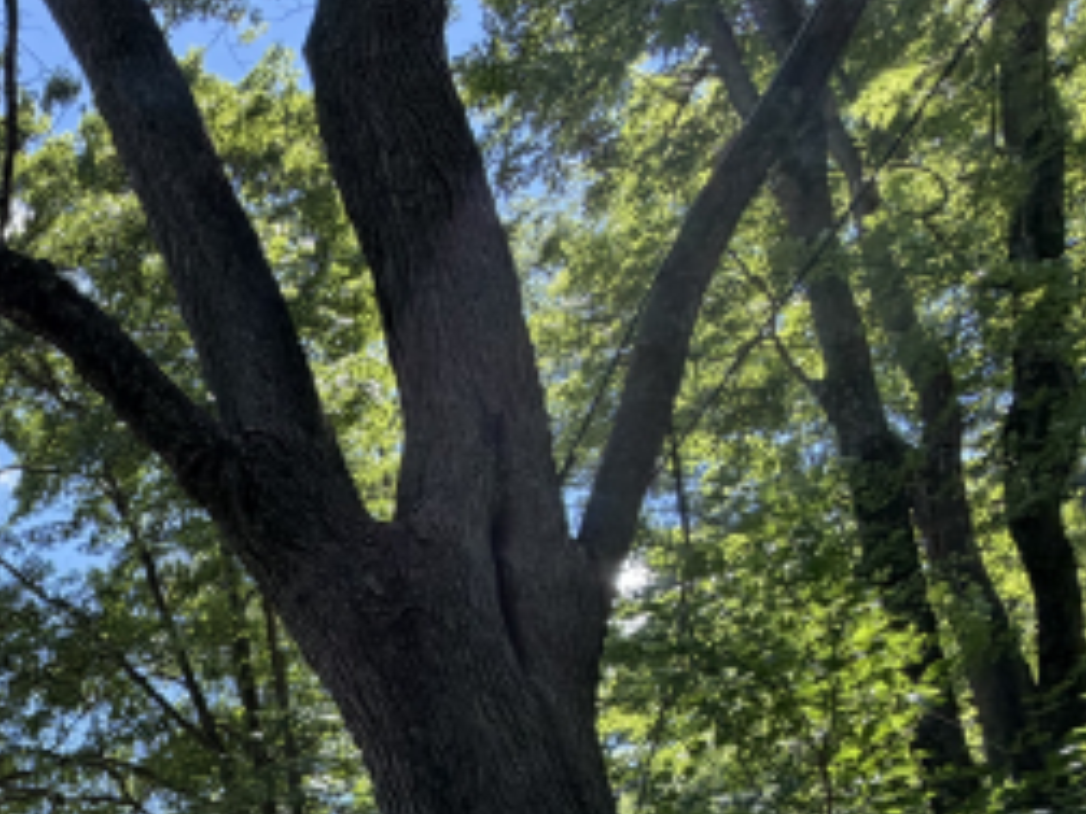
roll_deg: +1.5
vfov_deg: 32.8
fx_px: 1161
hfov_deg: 40.1
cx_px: -123
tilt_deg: +9.1
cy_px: 939
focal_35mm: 37
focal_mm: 2.22
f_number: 2.2
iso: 50
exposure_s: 1/195
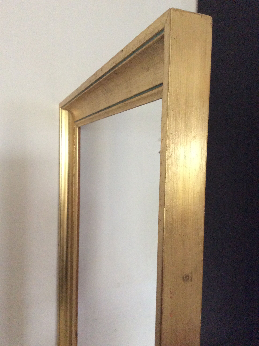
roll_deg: -1.0
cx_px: 130
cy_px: 173
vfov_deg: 56.9
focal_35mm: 32
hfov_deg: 44.1
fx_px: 320
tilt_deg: -4.2
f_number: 2.4
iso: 320
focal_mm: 3.3
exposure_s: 1/25
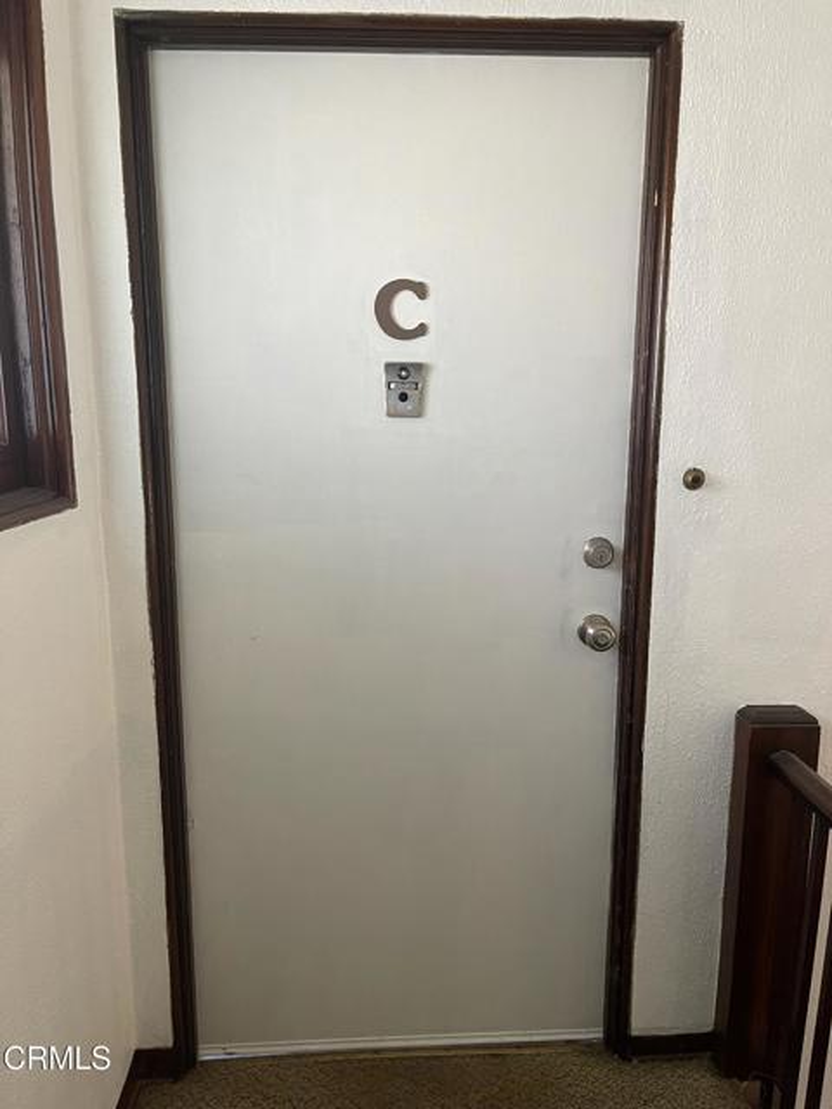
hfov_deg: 54.9
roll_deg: +0.1
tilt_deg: -9.7
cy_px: 554
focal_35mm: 25
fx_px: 801
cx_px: 416
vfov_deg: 69.4
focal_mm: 5.1
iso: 250
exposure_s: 1/60
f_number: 1.6
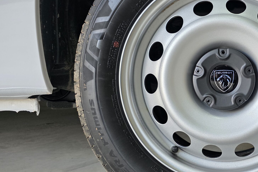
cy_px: 78
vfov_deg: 31.9
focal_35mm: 42
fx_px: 301
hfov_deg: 43.1
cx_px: 224
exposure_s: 1/180
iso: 160
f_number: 1.7
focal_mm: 6.3
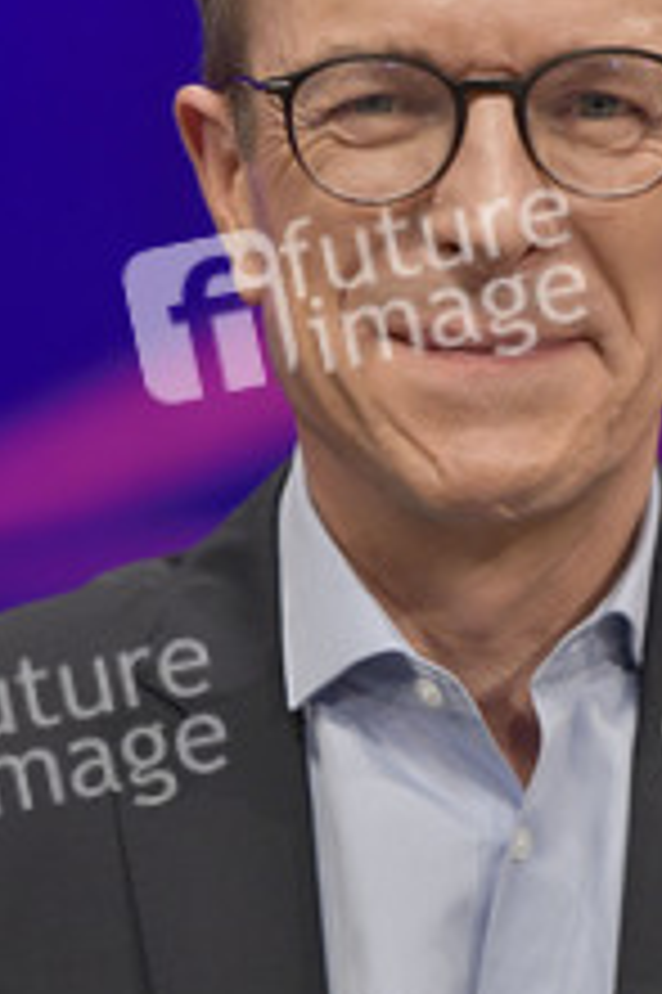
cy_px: 522
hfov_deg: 13.0
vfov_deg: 19.5
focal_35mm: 105
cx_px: 486
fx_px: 2901
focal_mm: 58
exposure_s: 1/200
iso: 2500
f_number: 6.3
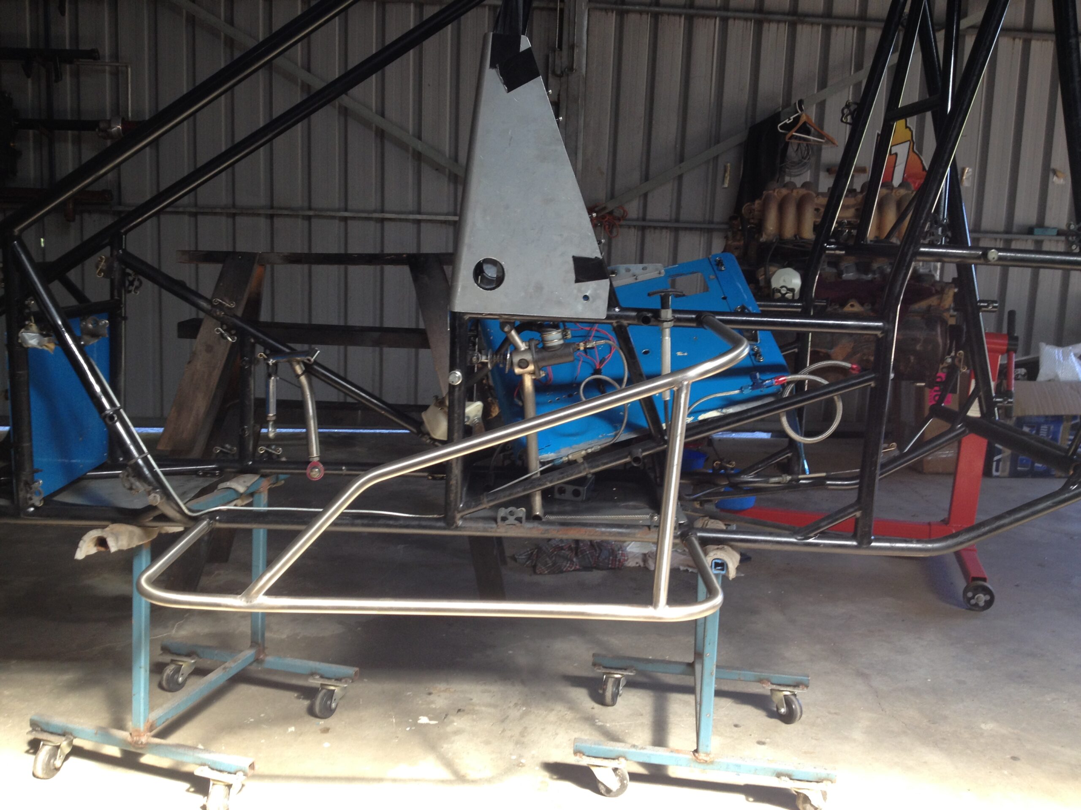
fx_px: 1093
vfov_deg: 40.7
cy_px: 405
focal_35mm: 35
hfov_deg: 52.6
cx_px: 540
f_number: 2.4
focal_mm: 4.28
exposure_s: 1/30
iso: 50
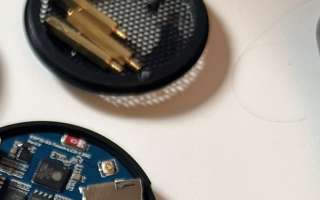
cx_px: 10
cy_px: 290
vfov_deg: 15.5
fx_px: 680
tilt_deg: -69.2
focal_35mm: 78
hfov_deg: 25.3
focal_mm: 5.7
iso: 125
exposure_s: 1/100
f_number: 1.5
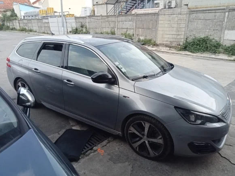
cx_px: 118
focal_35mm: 29
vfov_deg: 48.2
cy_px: 86
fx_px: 197
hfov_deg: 61.7
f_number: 2.2
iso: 103
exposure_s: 1/308
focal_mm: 3.46
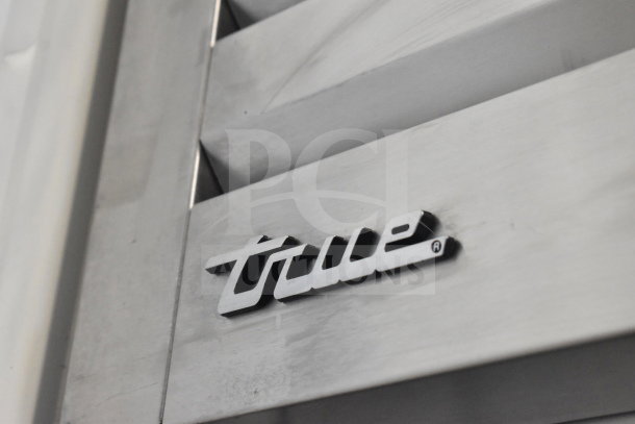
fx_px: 1455
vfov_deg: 16.6
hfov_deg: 24.6
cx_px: 318
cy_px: 212
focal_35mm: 82
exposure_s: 1/125
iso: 6400
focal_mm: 55
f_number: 5.6
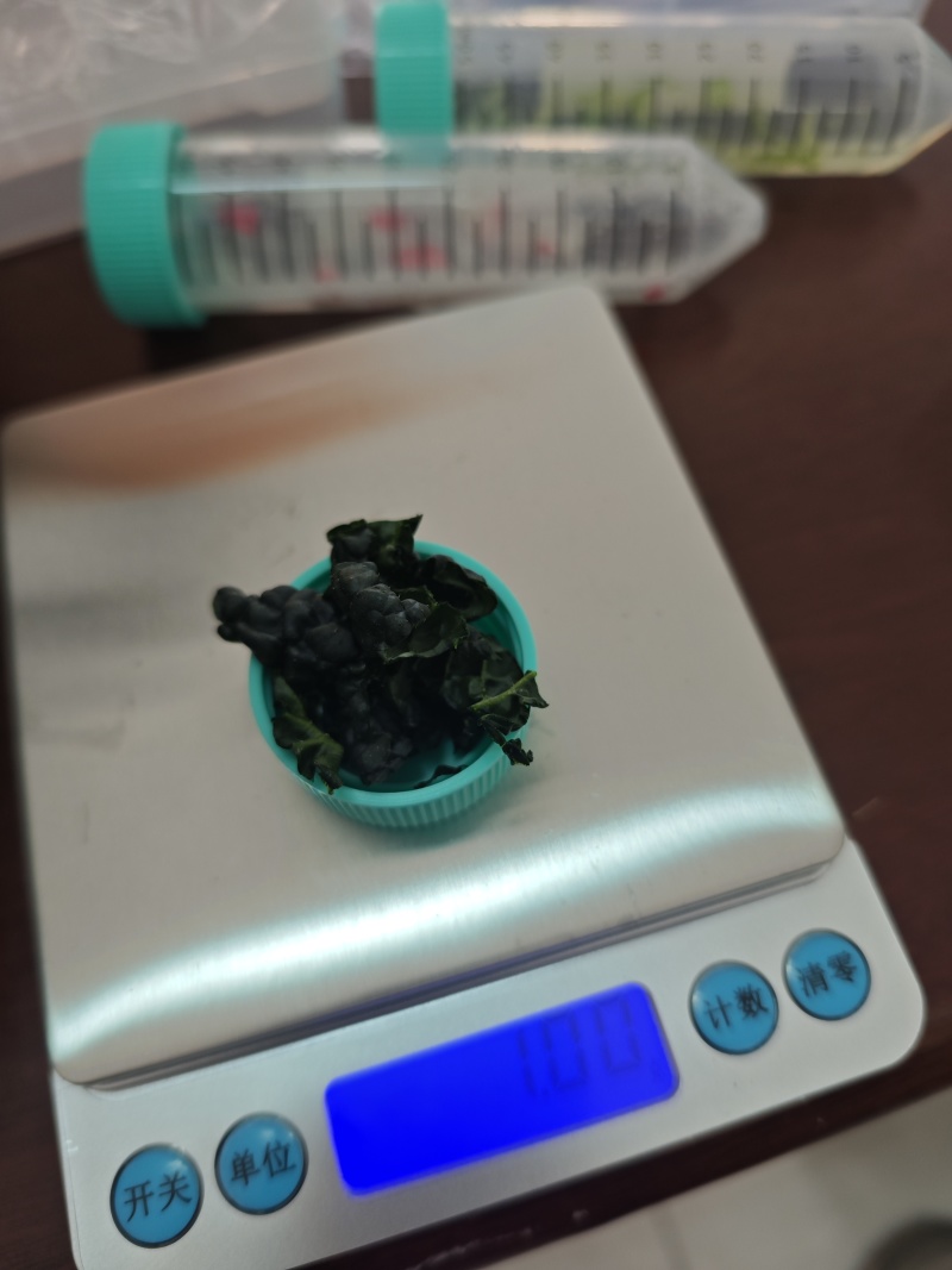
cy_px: 635
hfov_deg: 58.9
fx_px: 844
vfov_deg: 73.9
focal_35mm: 23
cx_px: 476
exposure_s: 1/100
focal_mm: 6.55
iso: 80
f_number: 1.6
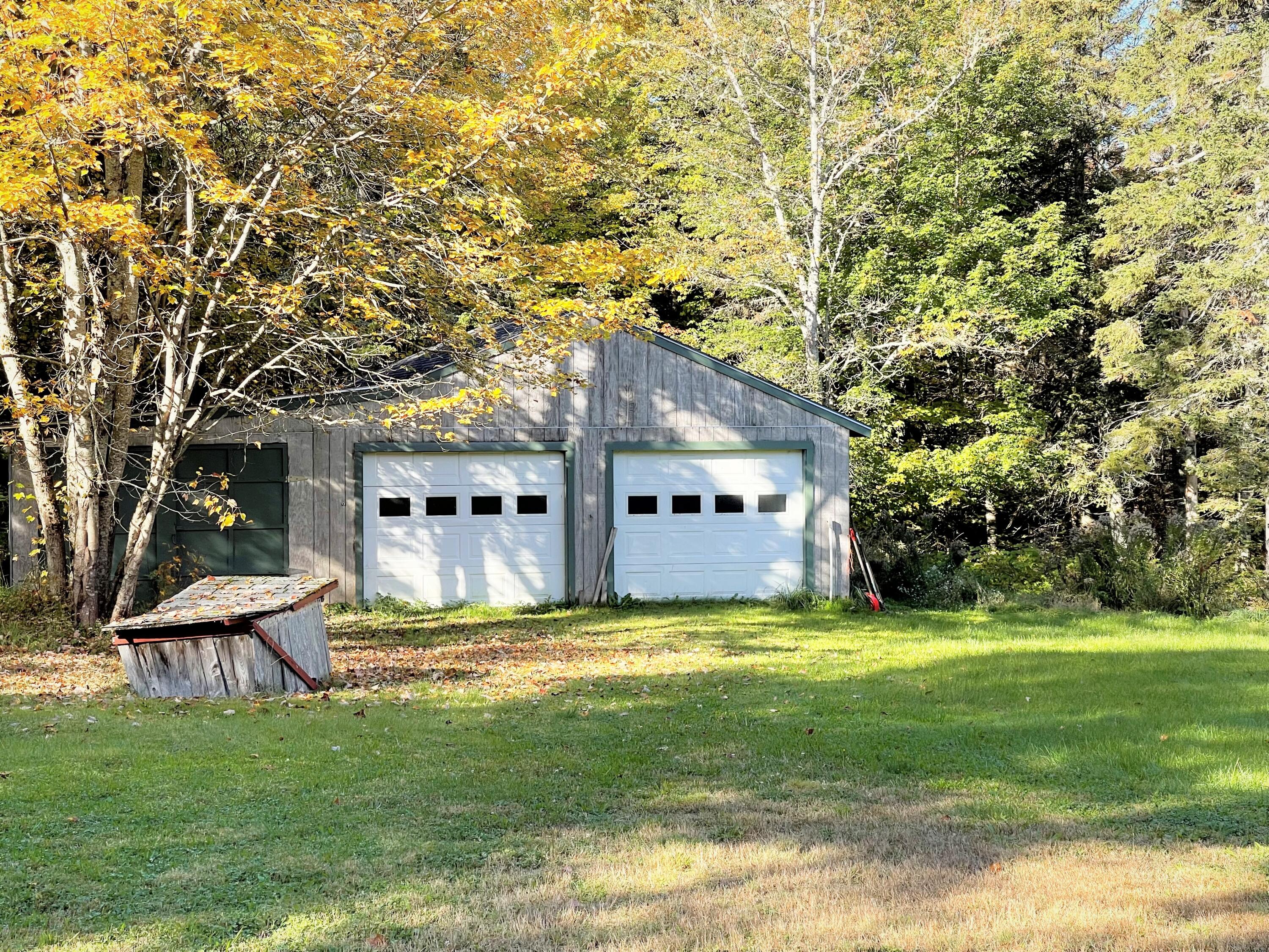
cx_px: 634
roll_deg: -0.5
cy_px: 476
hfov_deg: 30.3
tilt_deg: -1.1
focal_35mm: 64
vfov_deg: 22.9
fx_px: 2346
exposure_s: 1/243
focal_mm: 7.5
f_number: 2.2
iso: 20
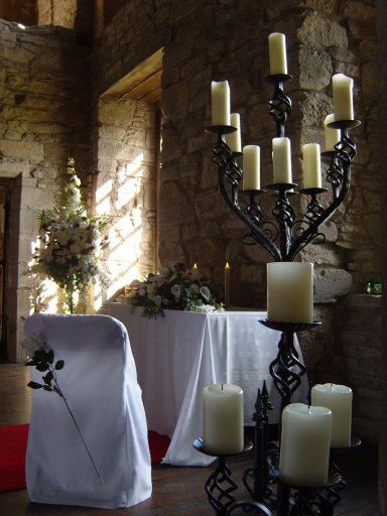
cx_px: 194
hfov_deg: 40.7
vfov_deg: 52.6
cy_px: 258
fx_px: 522
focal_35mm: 35
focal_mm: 7.4
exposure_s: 1/45
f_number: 2.8
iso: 80
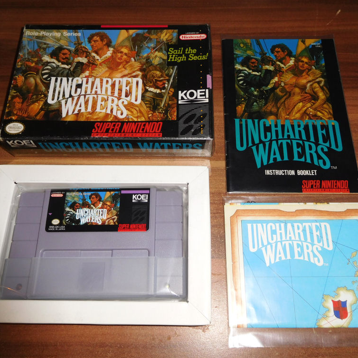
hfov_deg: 54.0
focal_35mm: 30
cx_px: 186
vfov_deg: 54.0
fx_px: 351
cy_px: 177
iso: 125
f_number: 3.4
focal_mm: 4.5
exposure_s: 1/30
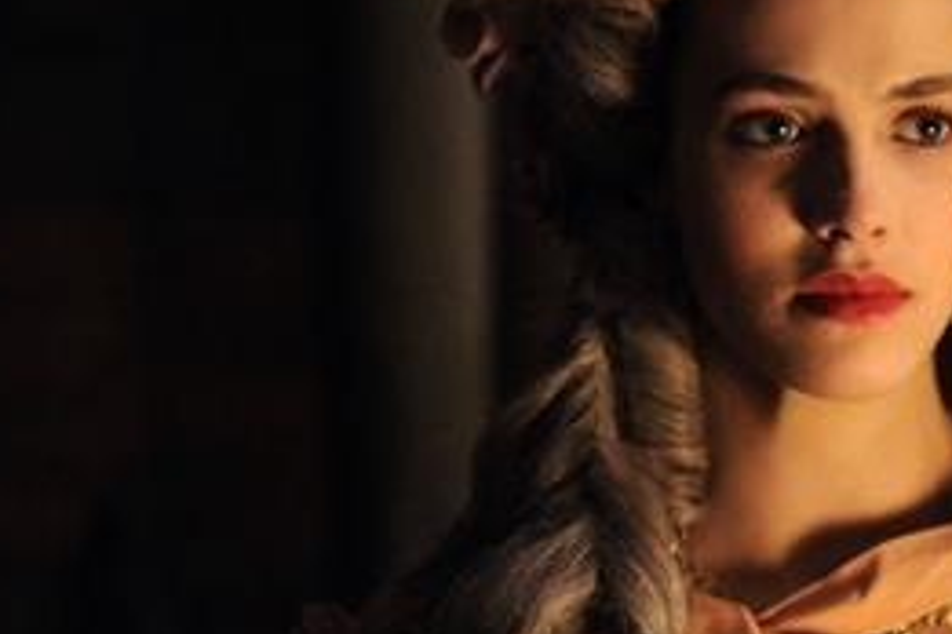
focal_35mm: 174
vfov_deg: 7.9
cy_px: 395
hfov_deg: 11.7
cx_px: 1021
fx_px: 4601
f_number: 2.8
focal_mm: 70
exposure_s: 1/25
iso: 5000
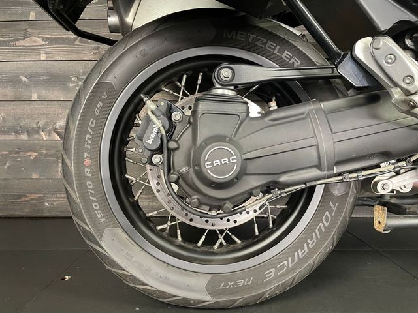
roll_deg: -0.5
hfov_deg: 67.3
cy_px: 156
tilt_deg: -3.9
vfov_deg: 53.1
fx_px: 314
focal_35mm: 26
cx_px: 209
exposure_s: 1/33
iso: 400
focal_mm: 4.2
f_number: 1.6
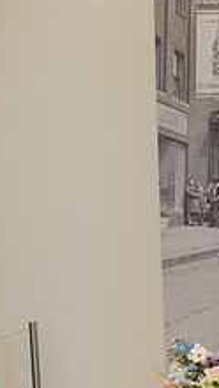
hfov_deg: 11.1
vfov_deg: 21.8
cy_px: 289
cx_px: 461
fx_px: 1000
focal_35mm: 97
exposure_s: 1/250
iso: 800
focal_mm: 35
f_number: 3.2
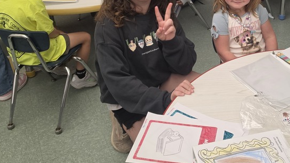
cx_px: 222
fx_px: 361
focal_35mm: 47
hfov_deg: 42.2
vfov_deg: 24.4
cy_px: 4
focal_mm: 6.5
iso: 200
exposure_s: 1/120
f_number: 1.4
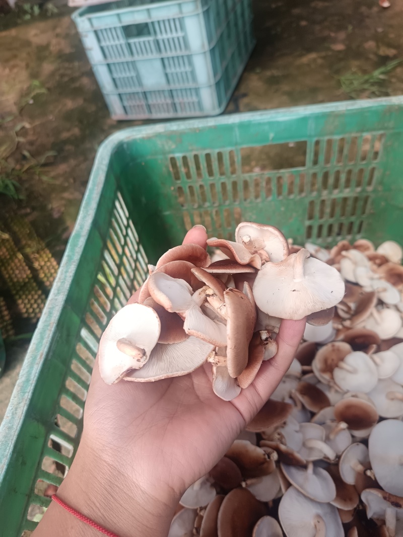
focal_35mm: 24
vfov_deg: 71.6
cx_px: 202
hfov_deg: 56.8
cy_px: 268
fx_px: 373
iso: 537
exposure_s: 1/100
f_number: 1.75
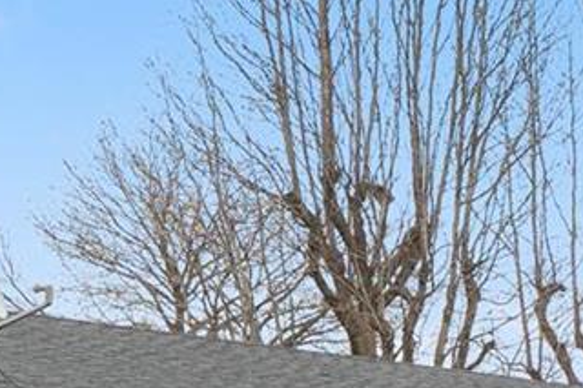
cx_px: 703
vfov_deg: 13.9
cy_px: 648
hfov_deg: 21.1
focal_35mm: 90
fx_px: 1457
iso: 400
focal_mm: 9
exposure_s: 1/50
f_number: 8
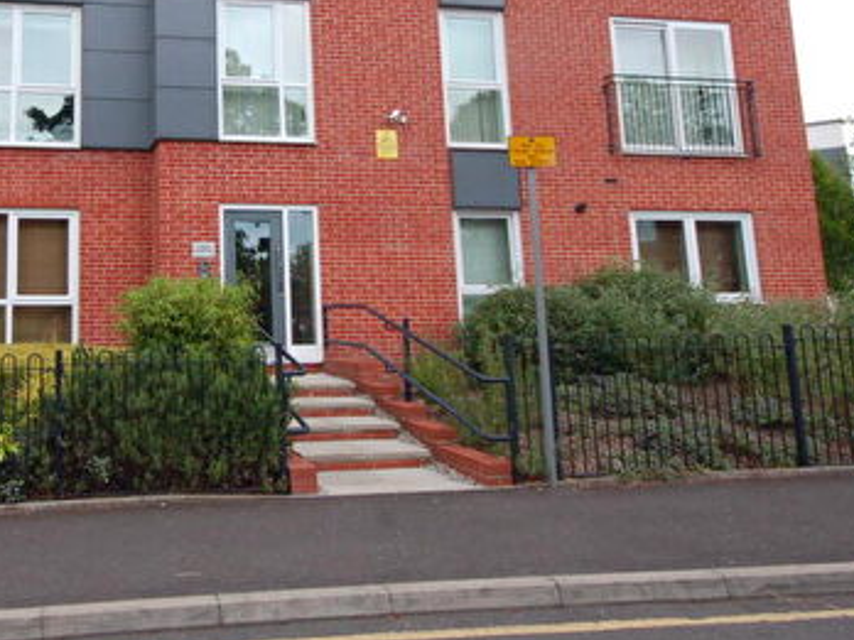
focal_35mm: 29
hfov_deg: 57.3
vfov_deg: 47.3
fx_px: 715
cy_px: 201
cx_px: 177
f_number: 8
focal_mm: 10
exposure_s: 1/250
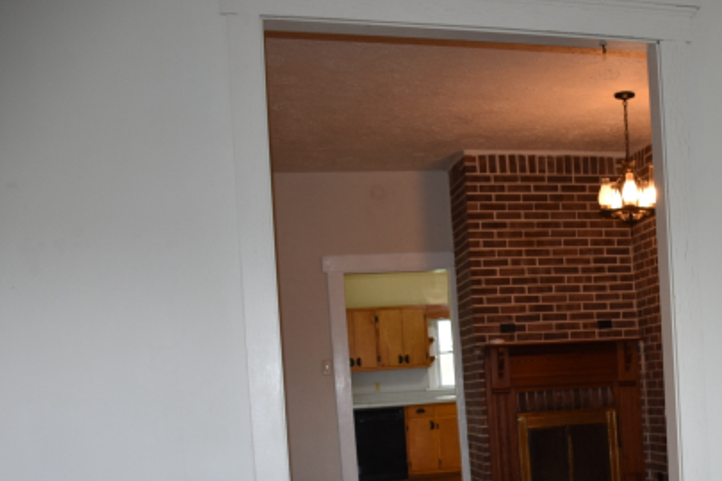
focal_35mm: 50
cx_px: 635
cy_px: 436
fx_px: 1003
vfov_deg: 26.1
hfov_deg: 37.3
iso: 400
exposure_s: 1/60
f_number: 3.5
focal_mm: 18
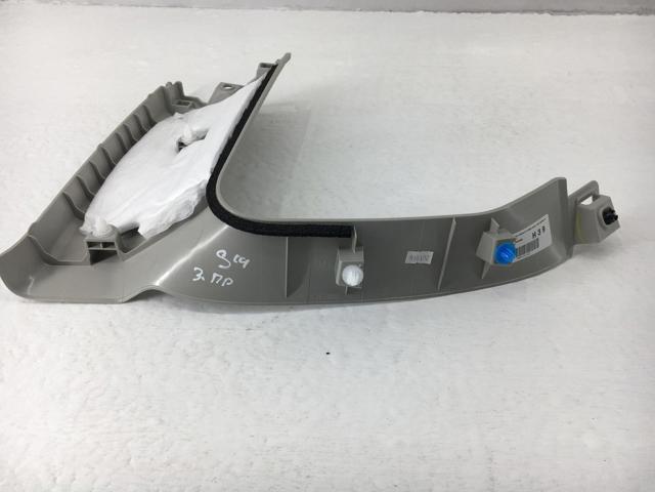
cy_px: 246
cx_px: 328
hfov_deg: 61.7
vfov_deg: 48.2
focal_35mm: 29
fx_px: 549
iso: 32
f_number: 2.2
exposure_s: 1/100
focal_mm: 4.15
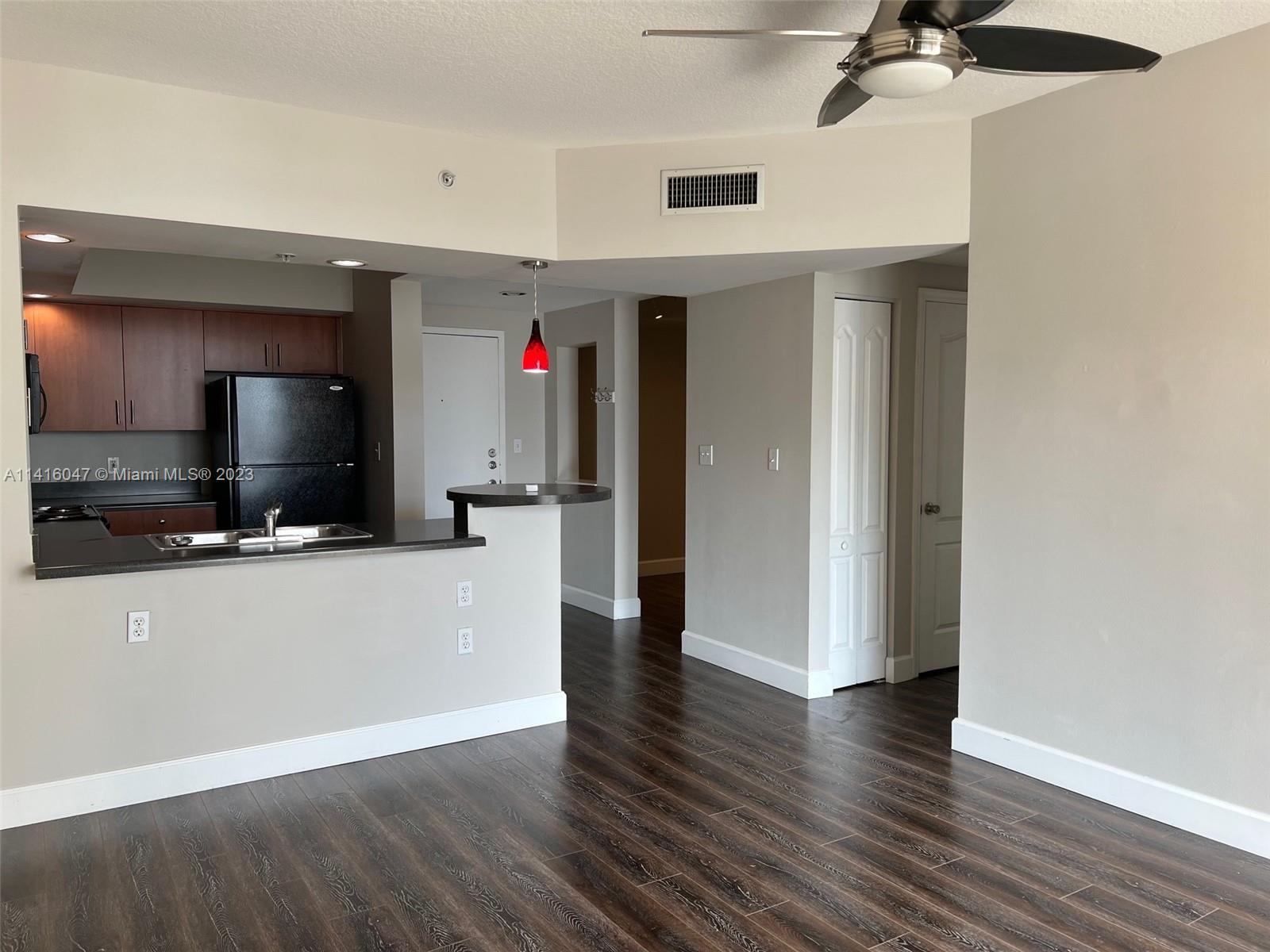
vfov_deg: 53.1
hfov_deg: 67.3
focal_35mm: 26
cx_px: 635
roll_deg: +0.3
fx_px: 954
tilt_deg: -4.4
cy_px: 476
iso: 50
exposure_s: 1/120
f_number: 1.5
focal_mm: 5.7
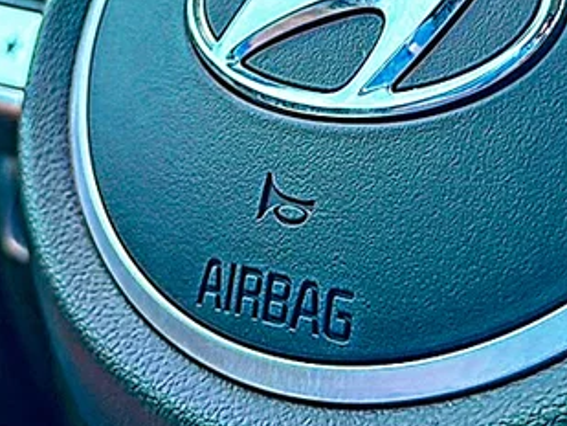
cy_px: 8
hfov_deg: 22.7
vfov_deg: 16.8
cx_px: 327
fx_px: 1409
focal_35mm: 86
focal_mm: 6.86
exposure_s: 1/101
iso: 64
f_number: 1.78
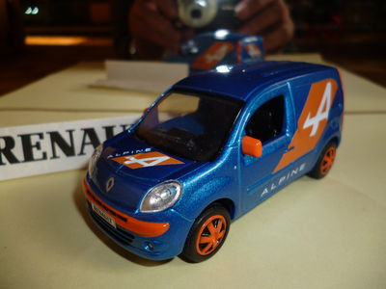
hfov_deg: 63.4
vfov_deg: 49.7
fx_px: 312
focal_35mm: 28
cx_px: 193
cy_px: 144
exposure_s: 1/60
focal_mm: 5
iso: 100
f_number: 3.1
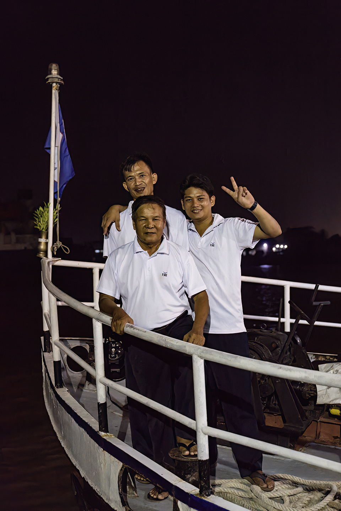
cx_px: 170
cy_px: 256
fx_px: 753
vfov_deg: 37.5
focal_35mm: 53
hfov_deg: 25.5
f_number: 4
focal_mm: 53
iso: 25600
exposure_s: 1/250
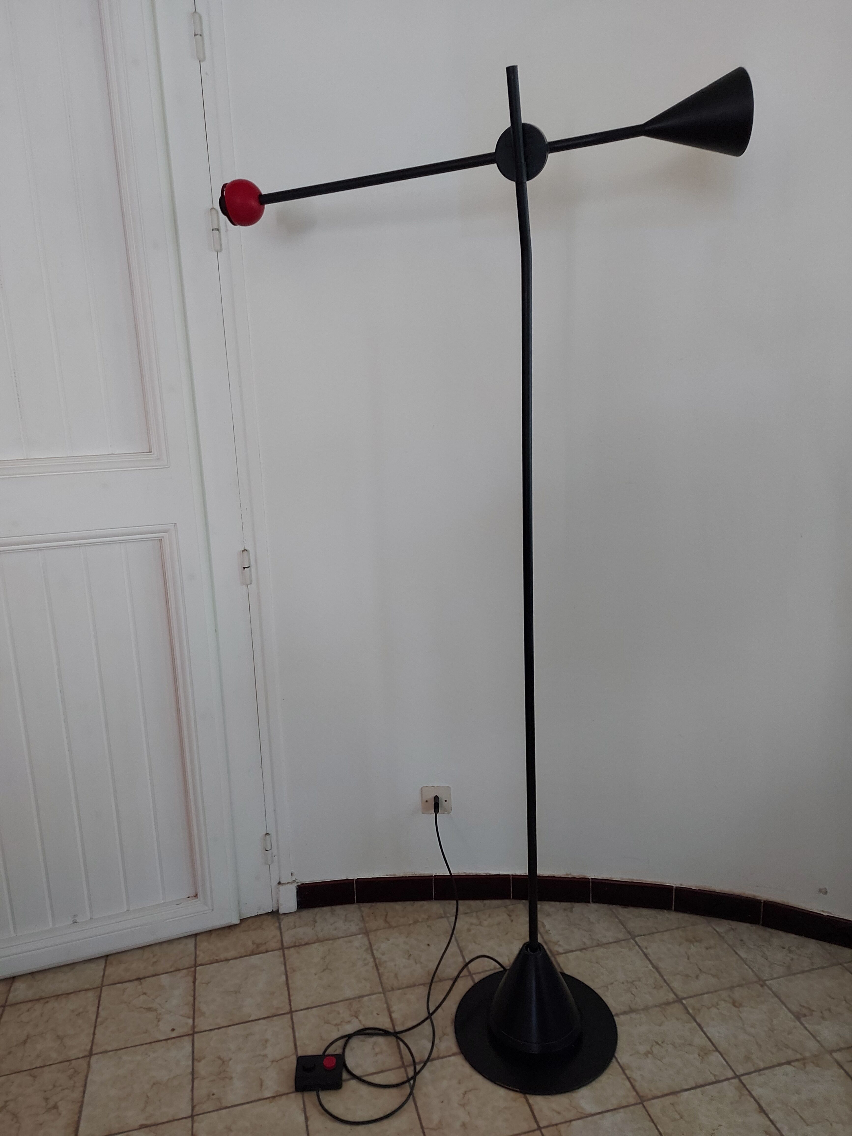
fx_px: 788
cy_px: 568
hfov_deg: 56.8
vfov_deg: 71.6
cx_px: 426
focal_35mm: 24
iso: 200
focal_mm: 5.23
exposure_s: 1/30
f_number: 1.8
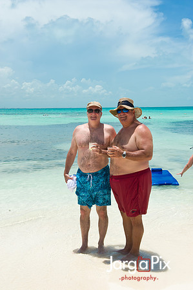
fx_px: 339
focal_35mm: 42
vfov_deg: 46.4
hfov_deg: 31.8
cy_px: 145
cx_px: 96
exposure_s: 1/200
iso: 200
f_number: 16
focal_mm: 42
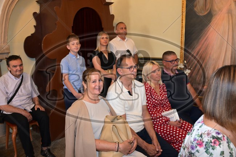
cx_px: 118
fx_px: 220
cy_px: 78
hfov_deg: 56.5
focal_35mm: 34
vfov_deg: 39.4
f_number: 4.5
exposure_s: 1/100
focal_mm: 33.5
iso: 4000
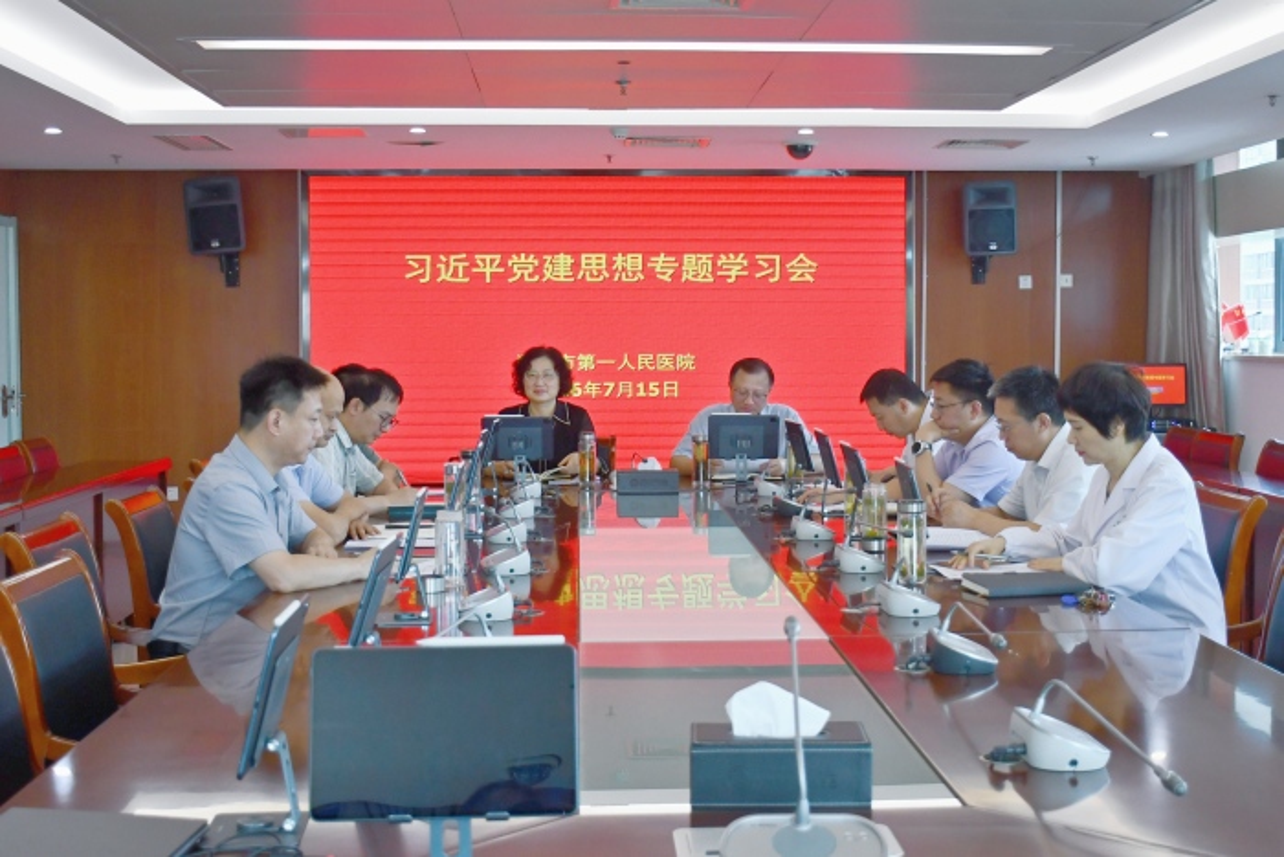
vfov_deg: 40.0
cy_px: 428
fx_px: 1177
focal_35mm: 33
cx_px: 642
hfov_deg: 57.2
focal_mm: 22
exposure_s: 1/200
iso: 800
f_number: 3.5
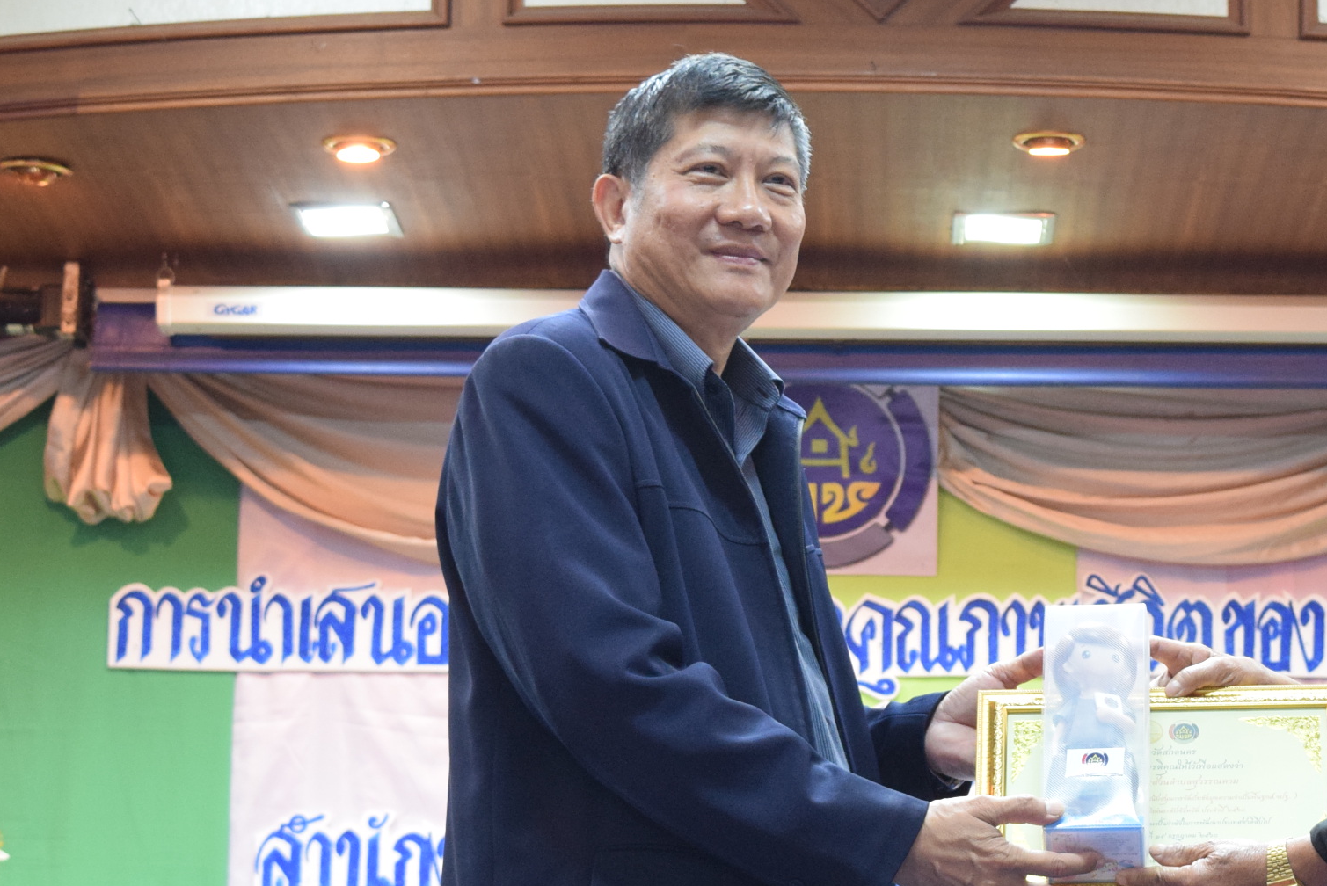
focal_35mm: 119
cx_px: 1156
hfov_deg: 17.0
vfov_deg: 11.5
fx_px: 4389
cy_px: 670
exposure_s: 1/13
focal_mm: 40
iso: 1600
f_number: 5.6
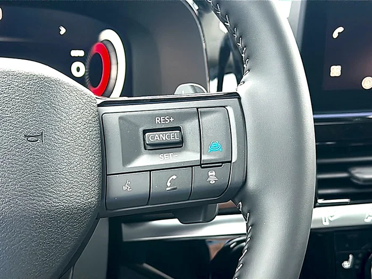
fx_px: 516
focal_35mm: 48
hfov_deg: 39.7
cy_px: 140
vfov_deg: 30.3
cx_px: 186
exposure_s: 1/40
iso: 125
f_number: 1.78
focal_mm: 6.86
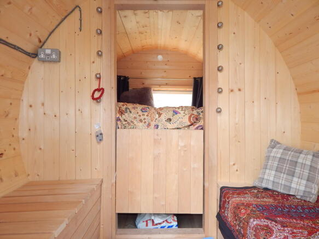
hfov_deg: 76.4
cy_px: 120
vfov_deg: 61.1
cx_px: 160
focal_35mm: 22
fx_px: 203
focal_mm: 4
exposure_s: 1/30
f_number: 3
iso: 125
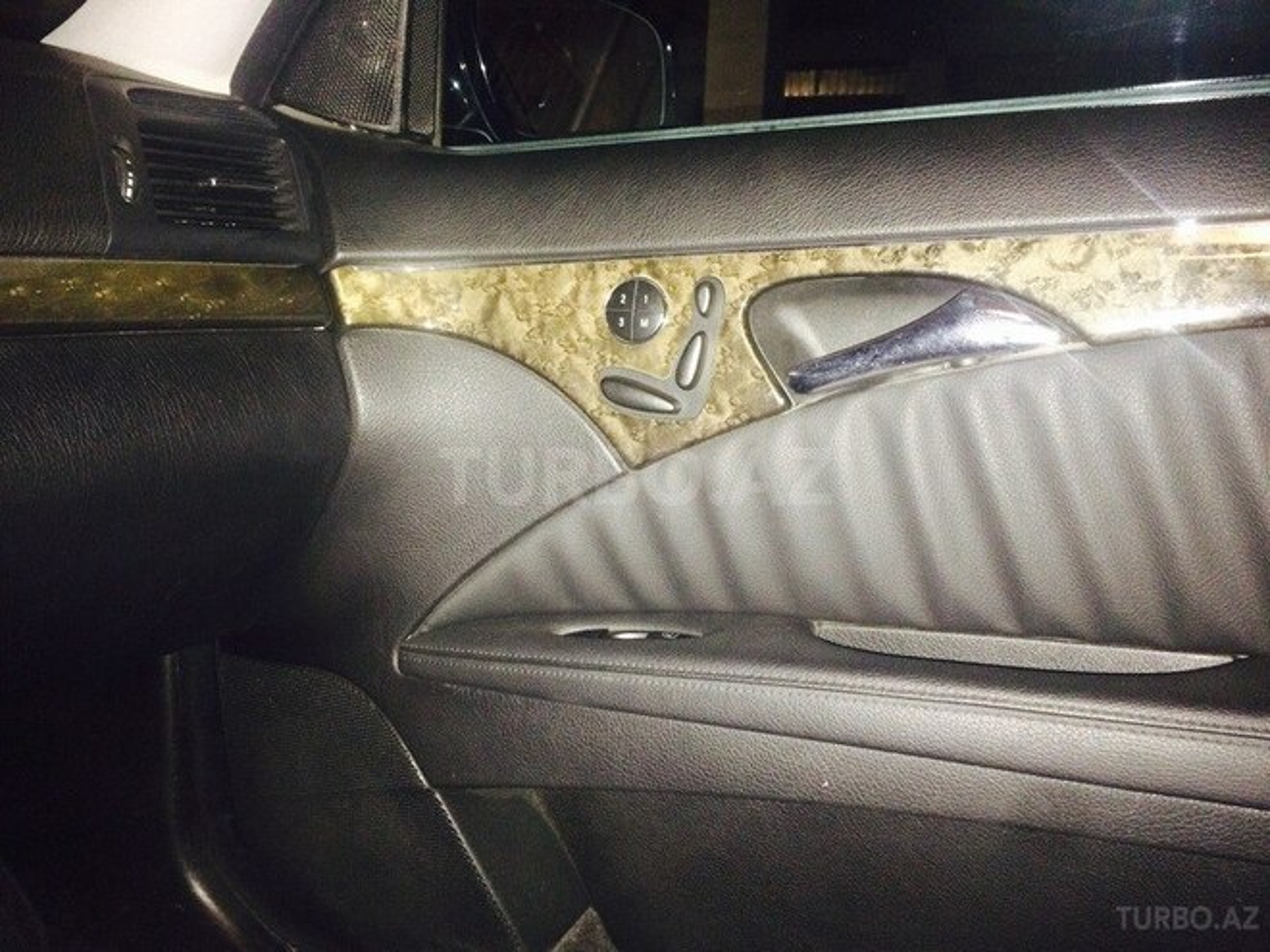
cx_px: 635
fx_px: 1064
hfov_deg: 61.7
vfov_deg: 48.2
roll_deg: -2.6
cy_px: 476
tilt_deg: -14.2
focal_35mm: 29
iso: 320
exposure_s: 1/17
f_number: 2.2
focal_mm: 4.15
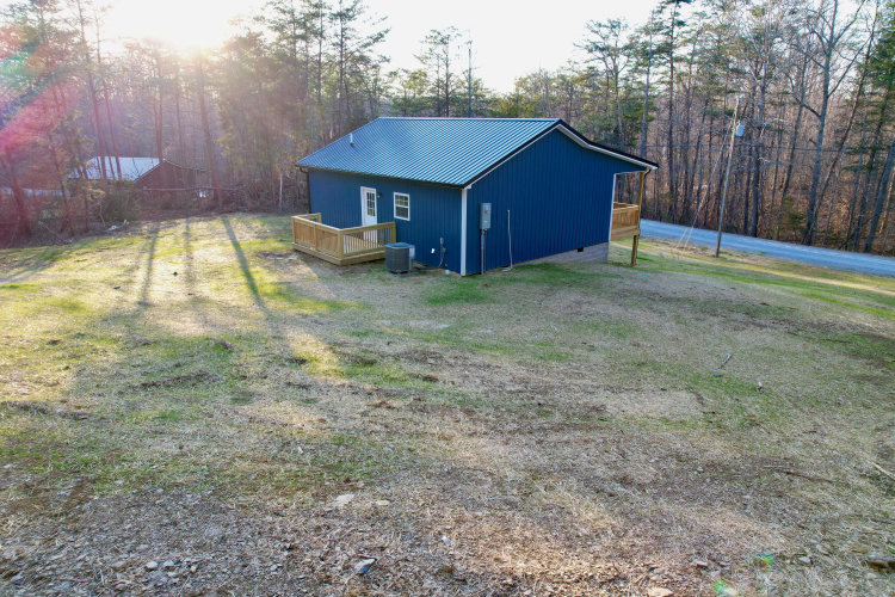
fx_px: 547
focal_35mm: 22
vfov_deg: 57.2
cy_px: 298
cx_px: 448
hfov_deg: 78.6
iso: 100
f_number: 2.8
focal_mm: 8.38
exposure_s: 1/160
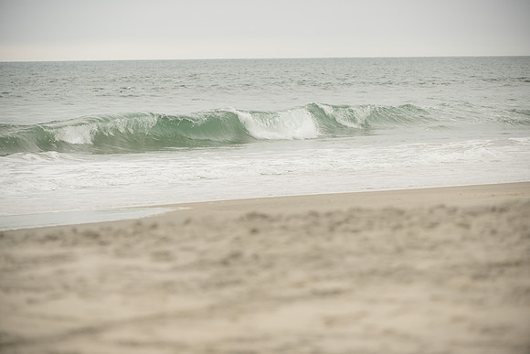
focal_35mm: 200
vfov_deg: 6.9
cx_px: 265
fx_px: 2945
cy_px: 177
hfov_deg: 10.3
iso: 100
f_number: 4.5
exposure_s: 1/500
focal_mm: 200
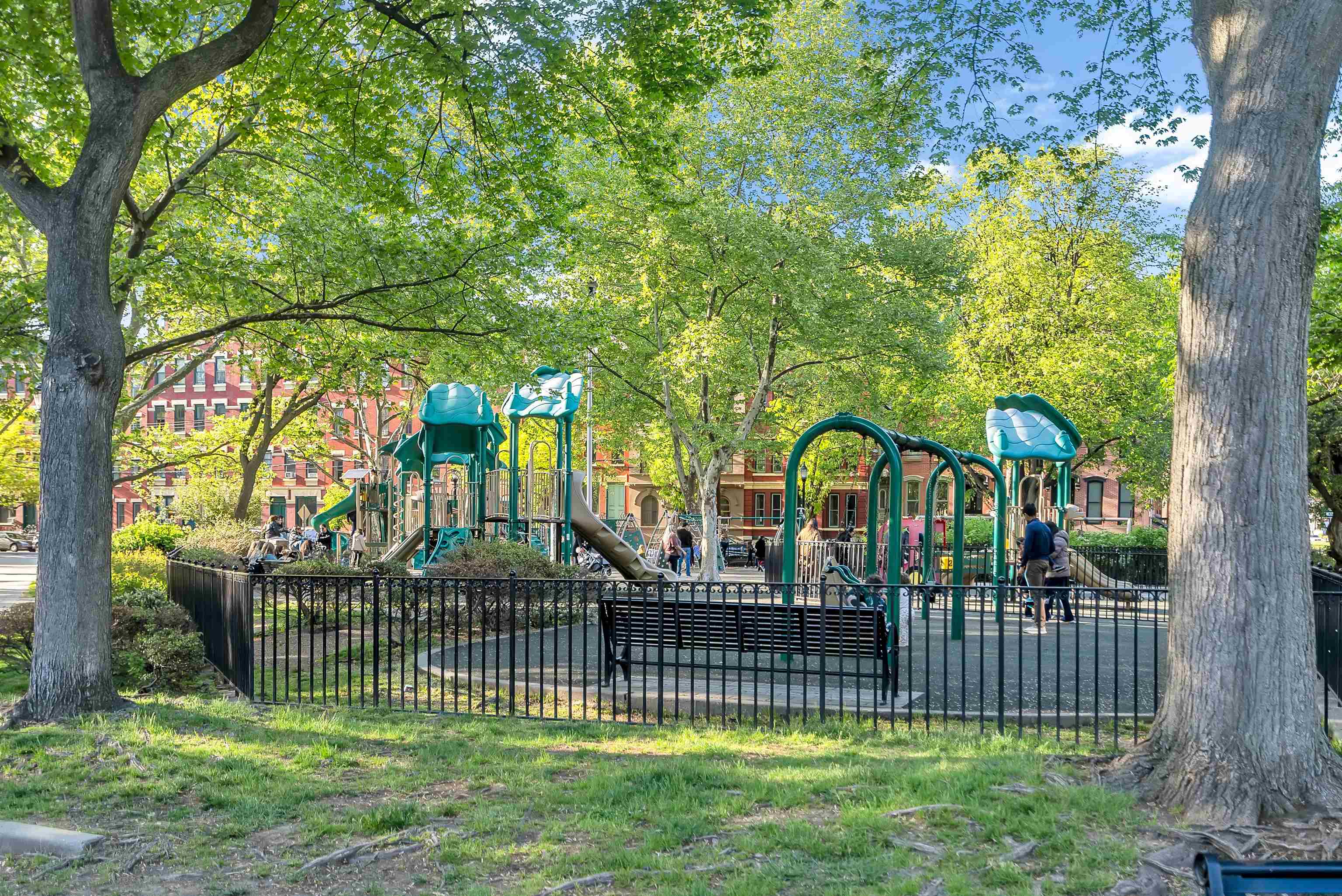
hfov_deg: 54.4
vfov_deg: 37.9
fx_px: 1305
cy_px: 448
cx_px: 671
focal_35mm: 35
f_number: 4
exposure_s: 1/160
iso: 80
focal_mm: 35
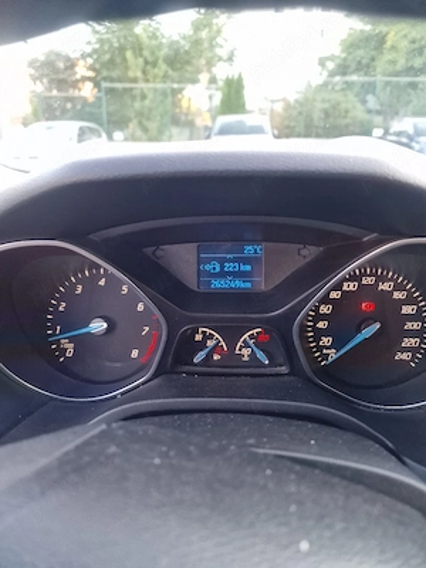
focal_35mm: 23
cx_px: 213
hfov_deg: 58.9
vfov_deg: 73.9
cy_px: 284
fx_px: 377
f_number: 1.8
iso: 250
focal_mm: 6.4
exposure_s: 1/100
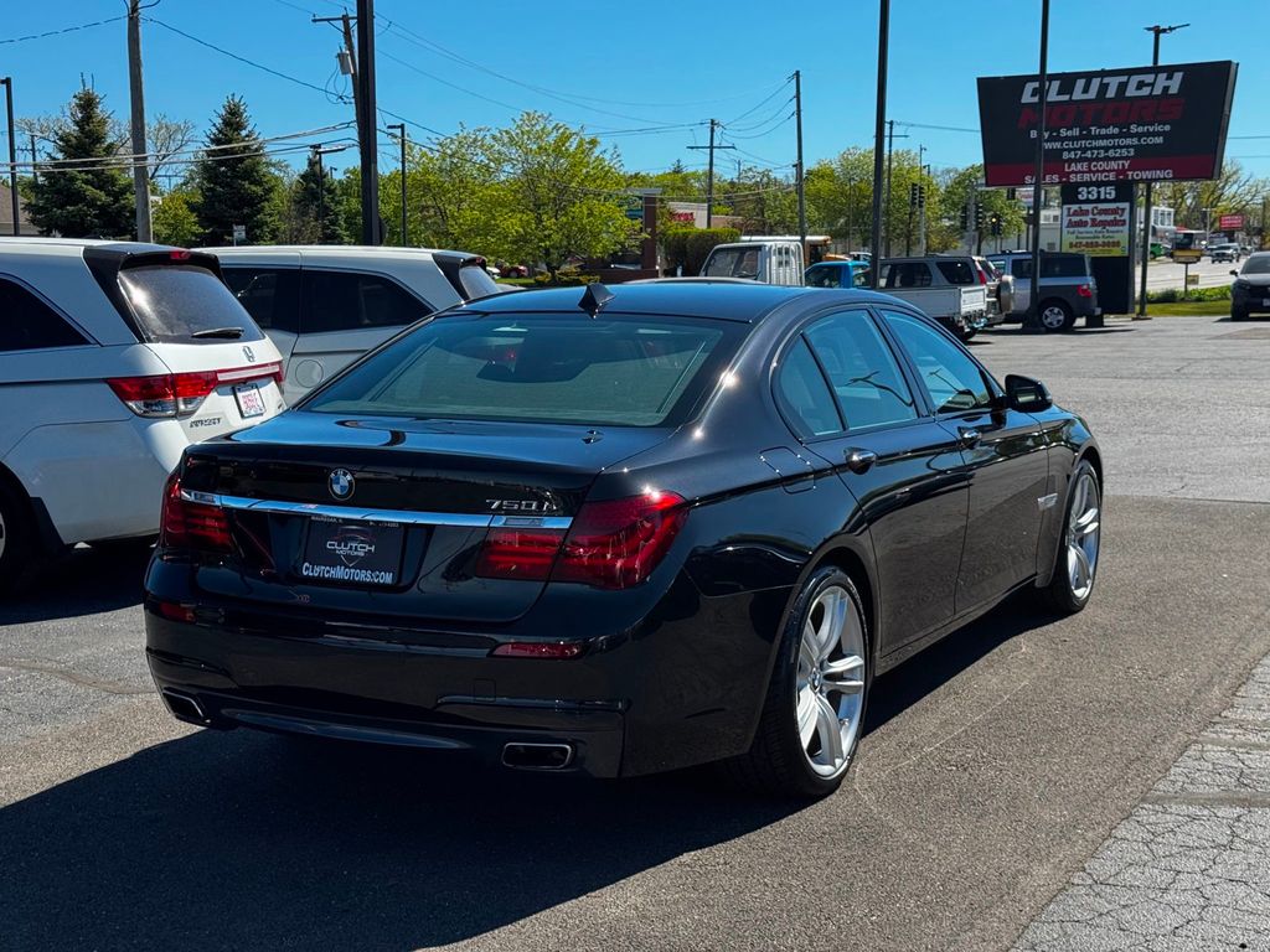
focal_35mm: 48
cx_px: 635
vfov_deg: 30.3
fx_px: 1761
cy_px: 476
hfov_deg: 39.7
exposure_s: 1/2717
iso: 64
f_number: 1.78
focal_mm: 6.76
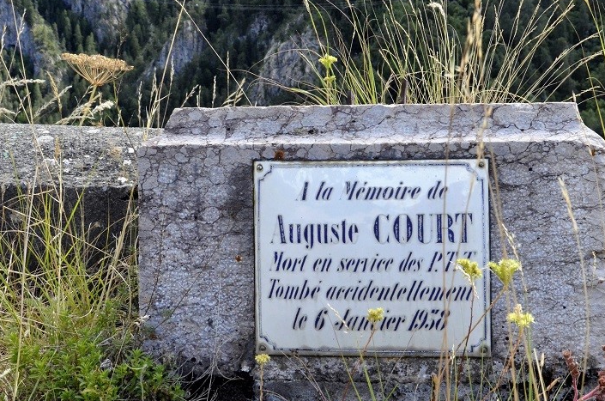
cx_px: 401
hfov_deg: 32.7
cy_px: 155
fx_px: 1023
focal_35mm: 61
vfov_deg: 22.1
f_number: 11
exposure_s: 1/500
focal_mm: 28
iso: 1600
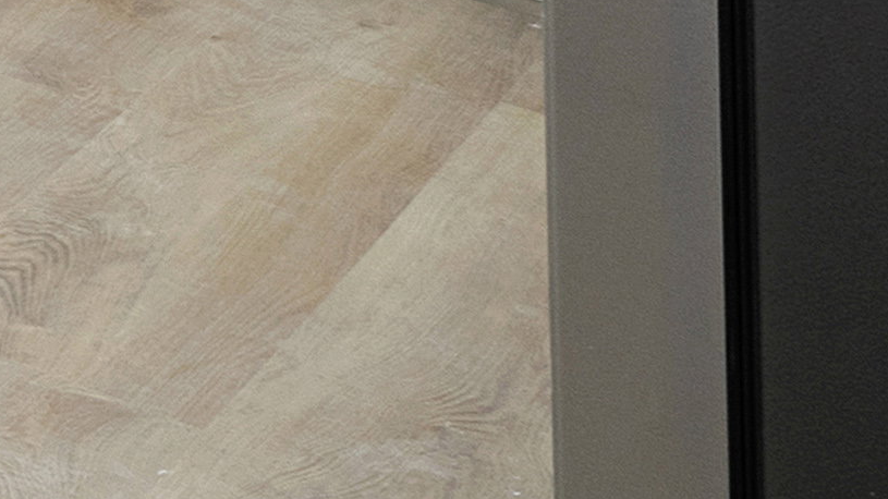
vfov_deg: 7.5
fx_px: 2919
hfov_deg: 10.0
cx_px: -2081
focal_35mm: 124
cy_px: -1352
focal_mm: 16
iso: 400
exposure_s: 1/6
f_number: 9
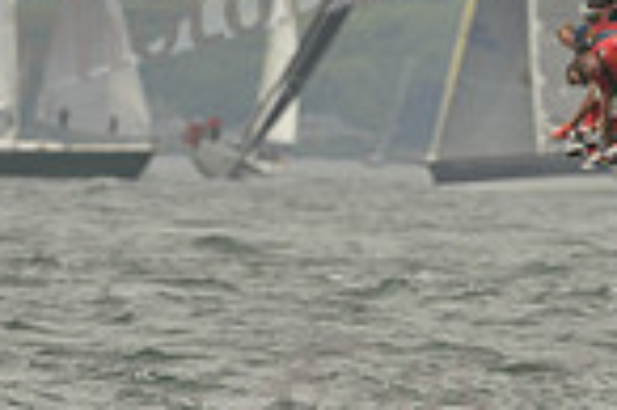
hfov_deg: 1.3
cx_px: 824
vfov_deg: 0.9
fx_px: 27220
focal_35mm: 1590
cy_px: 146
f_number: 8
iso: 280
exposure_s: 1/1000
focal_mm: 400
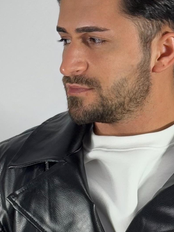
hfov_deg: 8.1
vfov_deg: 10.6
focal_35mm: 184
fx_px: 1233
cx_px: 130
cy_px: 253
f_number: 1.78
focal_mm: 6.76
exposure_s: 1/100
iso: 64
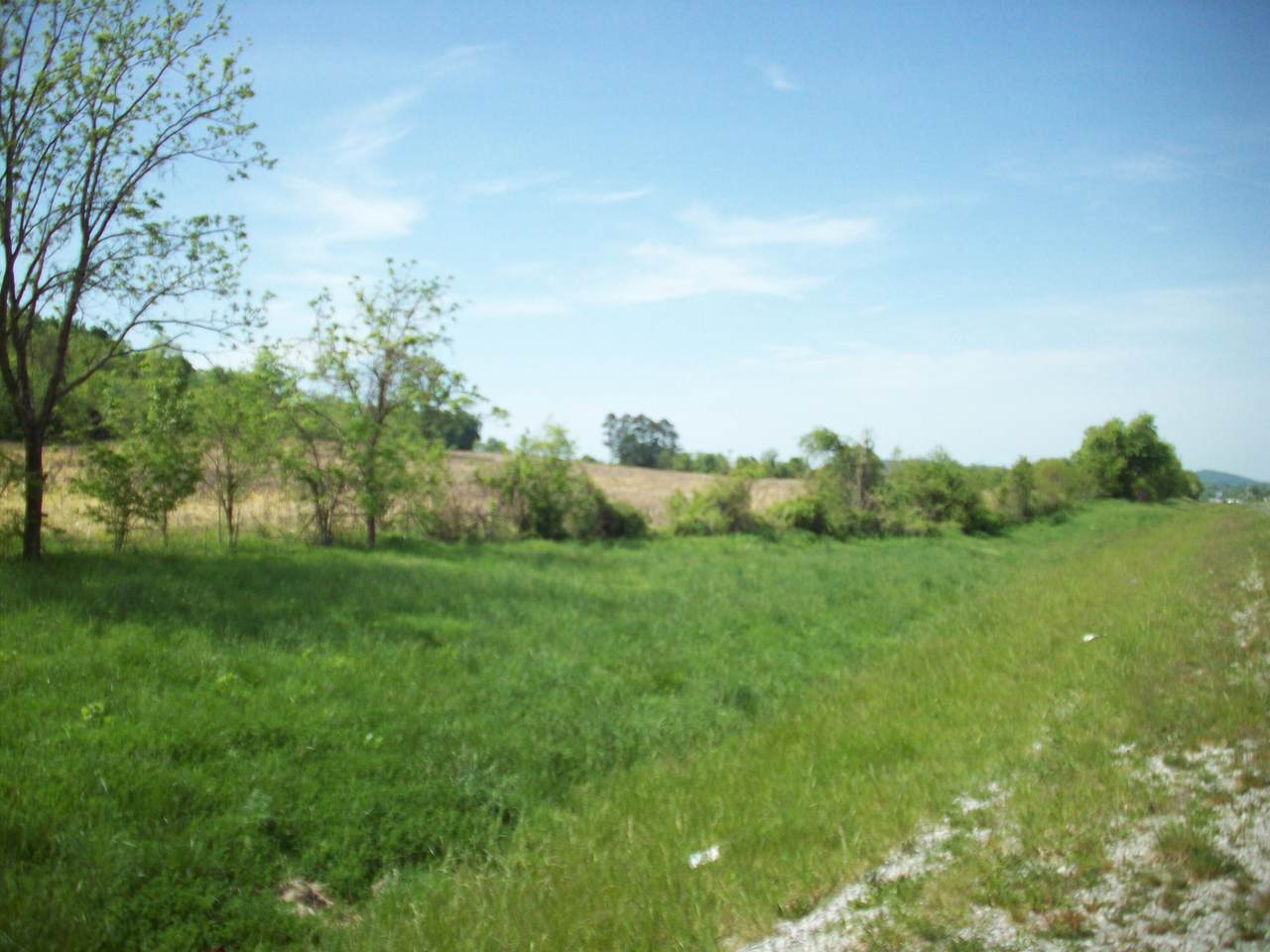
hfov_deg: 50.1
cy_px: 476
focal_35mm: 37
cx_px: 635
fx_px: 1357
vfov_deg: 38.7
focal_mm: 6.2
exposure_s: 1/349
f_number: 5.6
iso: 80
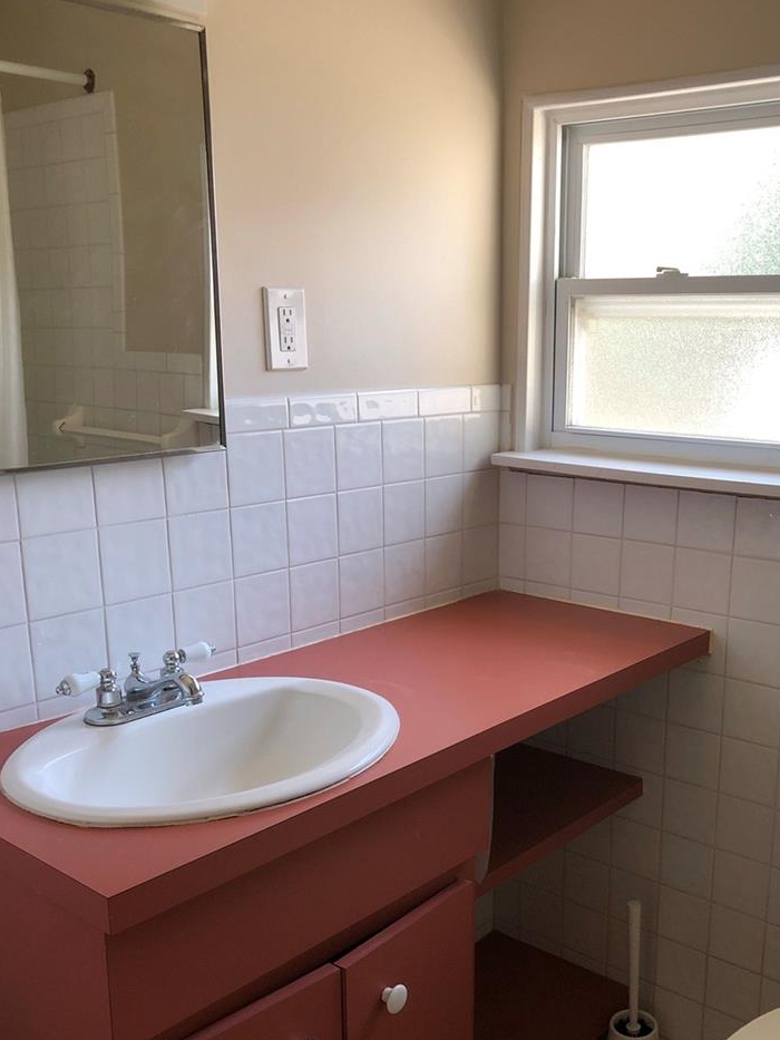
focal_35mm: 36
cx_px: 486
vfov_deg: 51.0
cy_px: 620
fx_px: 1081
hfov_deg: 39.4
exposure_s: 1/30
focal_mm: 3.99
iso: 25
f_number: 1.8
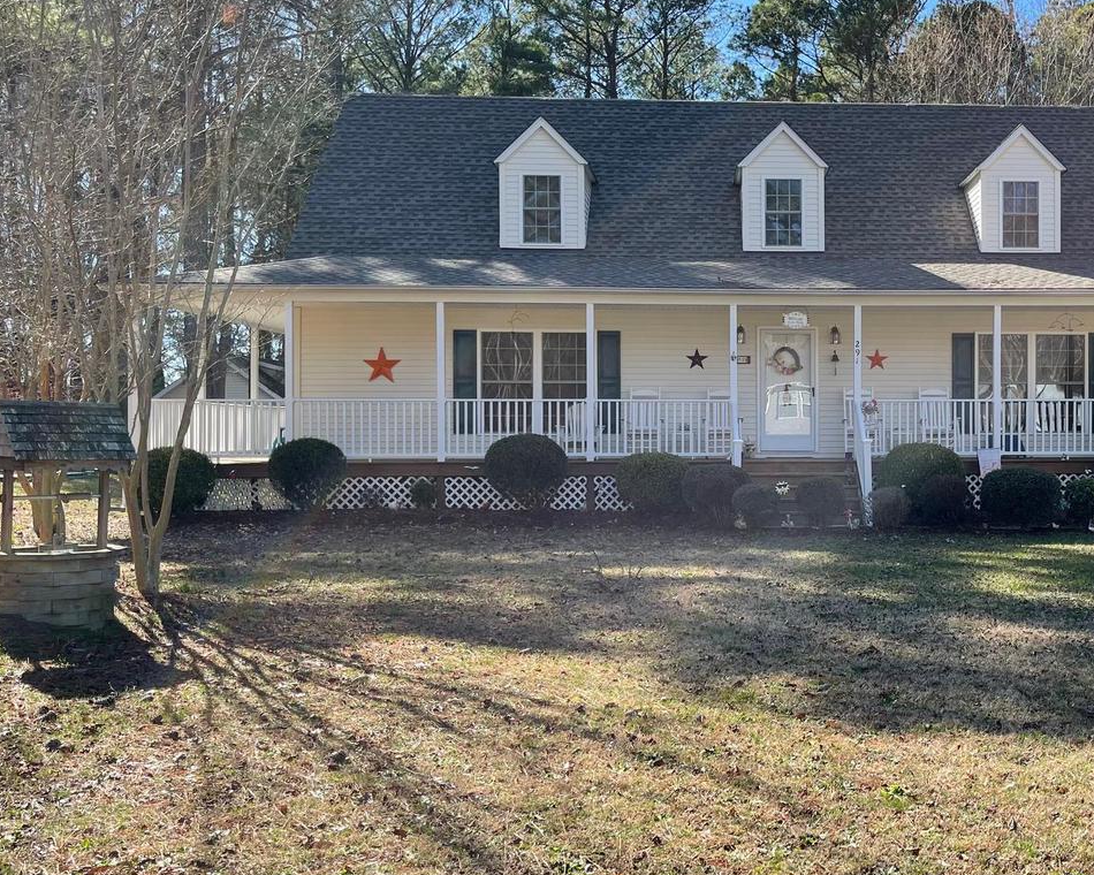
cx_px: 789
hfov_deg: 47.7
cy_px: 419
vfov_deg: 40.1
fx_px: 1198
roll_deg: +0.1
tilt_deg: -0.4
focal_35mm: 37
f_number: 1.6
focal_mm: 5.1
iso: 32
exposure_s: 1/848
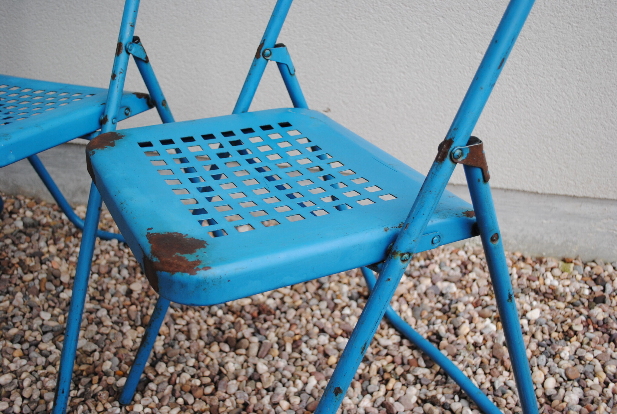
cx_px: 308
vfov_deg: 34.4
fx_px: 670
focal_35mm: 39
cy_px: 207
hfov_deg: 49.5
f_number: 4.2
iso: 200
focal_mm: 26
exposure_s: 1/80
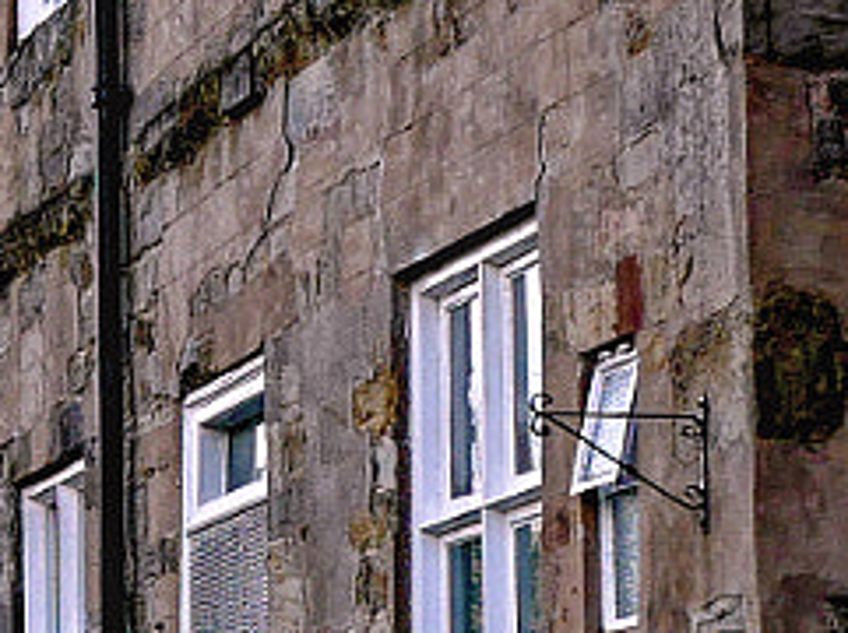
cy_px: 492
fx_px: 4232
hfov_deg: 10.8
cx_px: -640
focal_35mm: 173
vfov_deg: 8.5
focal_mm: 13
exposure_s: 1/250
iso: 200
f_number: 5
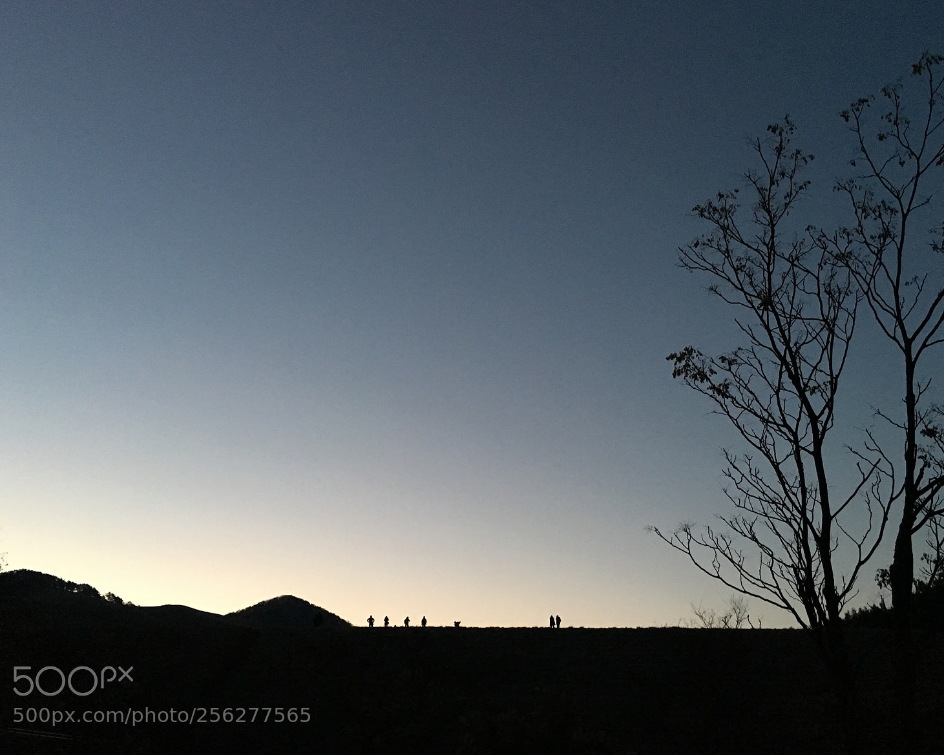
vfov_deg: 47.1
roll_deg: -0.1
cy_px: 378
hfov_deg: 57.2
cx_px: 490
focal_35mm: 31
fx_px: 866
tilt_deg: +26.3
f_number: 2.2
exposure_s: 1/15
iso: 400
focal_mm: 4.15
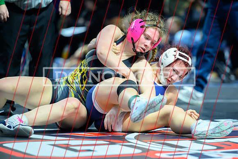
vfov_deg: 6.1
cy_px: 92
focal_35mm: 225
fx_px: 1488
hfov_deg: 9.1
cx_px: 145
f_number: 2.8
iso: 4000
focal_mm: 185
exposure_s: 1/800
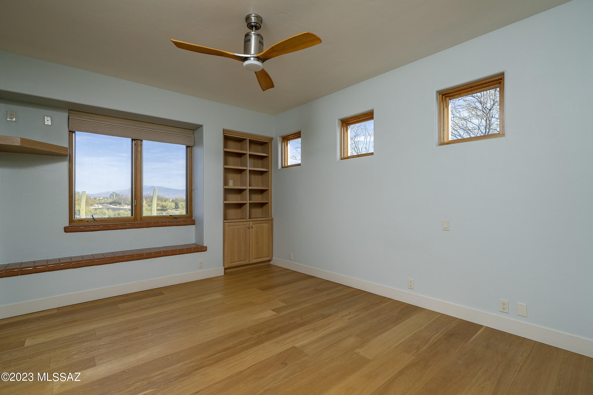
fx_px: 264
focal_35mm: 16
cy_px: 198
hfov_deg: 96.7
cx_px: 296
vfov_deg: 73.7
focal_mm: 16
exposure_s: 1/125
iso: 200
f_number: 8
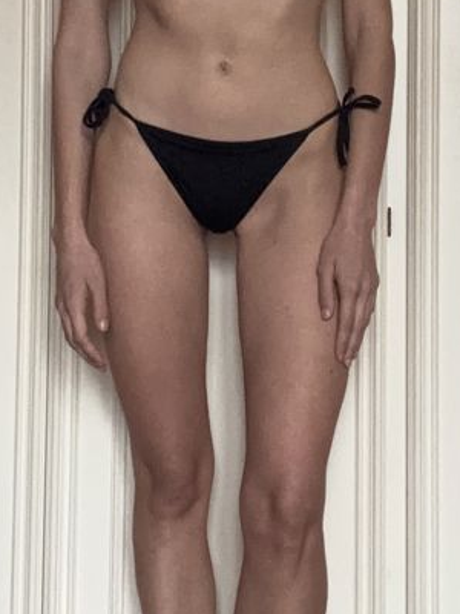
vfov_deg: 25.7
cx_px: 270
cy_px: 161
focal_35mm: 75
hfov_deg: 19.6
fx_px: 1329
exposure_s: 1/52
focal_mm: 2.69
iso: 320
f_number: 1.9
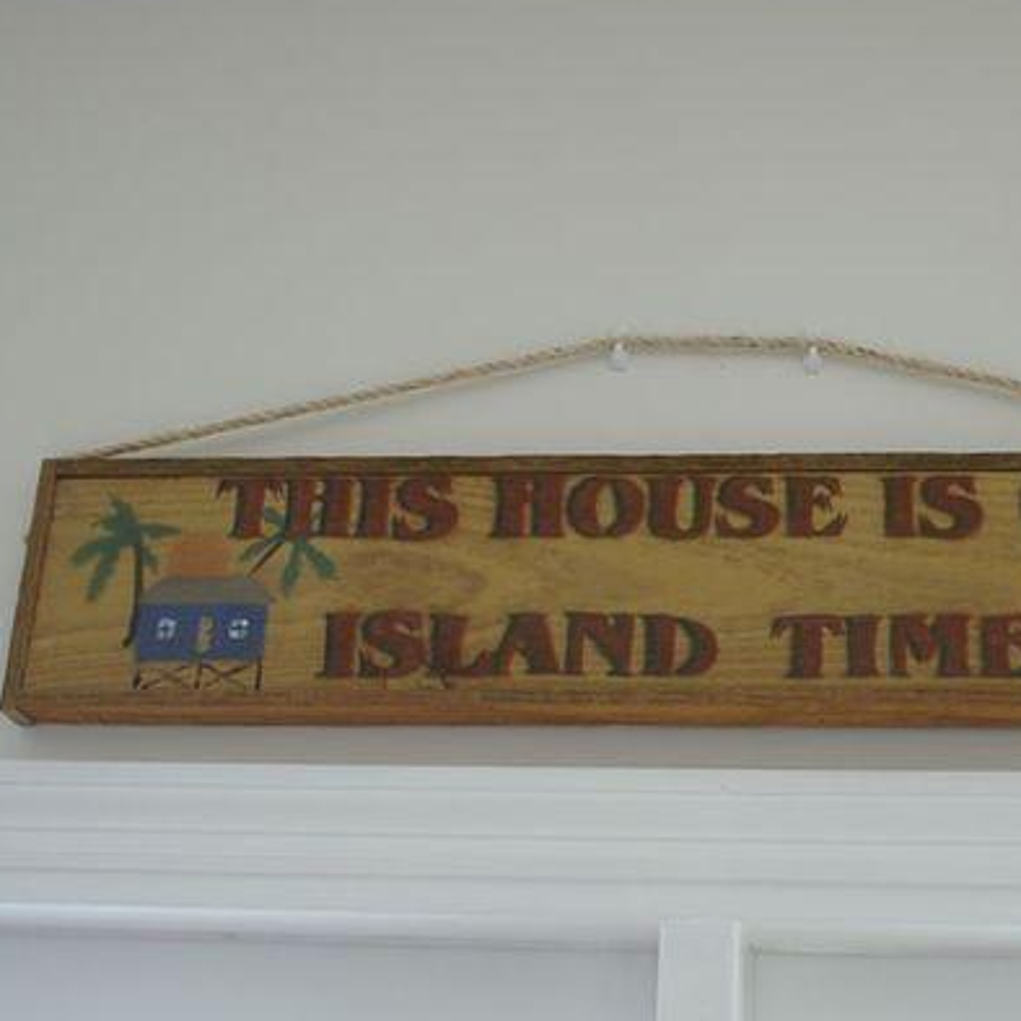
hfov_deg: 29.4
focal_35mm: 58
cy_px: 516
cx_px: 679
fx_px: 1935
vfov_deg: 29.6
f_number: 4.5
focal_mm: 28
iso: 250
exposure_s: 1/50
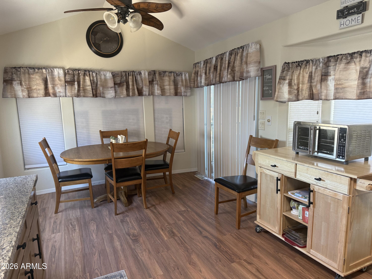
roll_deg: +1.6
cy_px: 140
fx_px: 258
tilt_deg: -9.4
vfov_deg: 56.8
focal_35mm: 24
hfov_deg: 71.6
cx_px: 186
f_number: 1.78
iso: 200
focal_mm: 6.76
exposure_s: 1/77
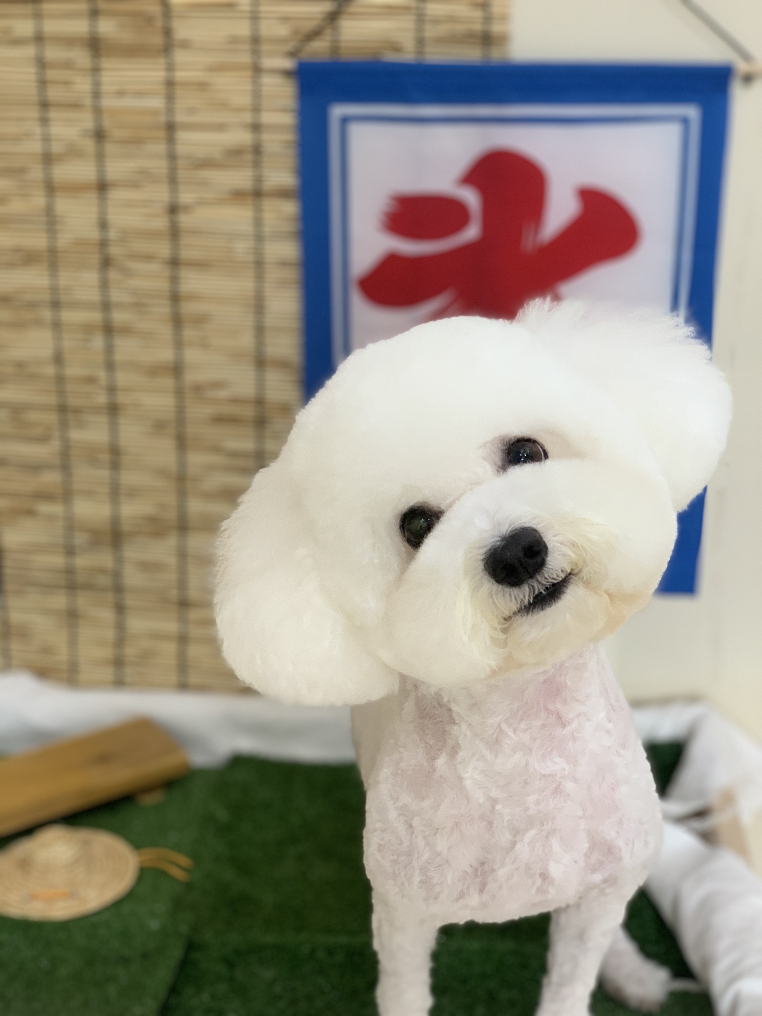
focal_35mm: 52
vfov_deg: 36.8
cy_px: 508
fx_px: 1526
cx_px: 381
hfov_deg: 28.0
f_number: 2.4
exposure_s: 1/120
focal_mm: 6
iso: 80
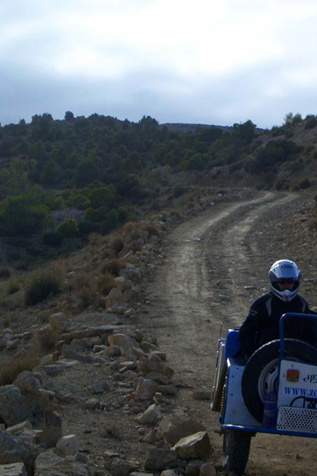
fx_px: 992
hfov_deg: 18.0
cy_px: 190
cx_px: 245
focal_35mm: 75
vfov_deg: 27.0
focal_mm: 8.2
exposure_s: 1/640
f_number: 5
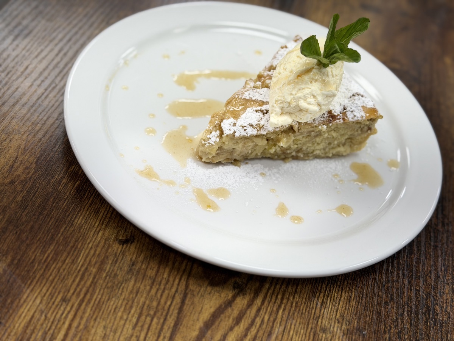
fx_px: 630
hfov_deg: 39.7
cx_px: 227
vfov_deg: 30.3
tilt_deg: -46.1
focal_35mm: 48
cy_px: 170
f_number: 1.78
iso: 64
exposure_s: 1/217
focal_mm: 6.76
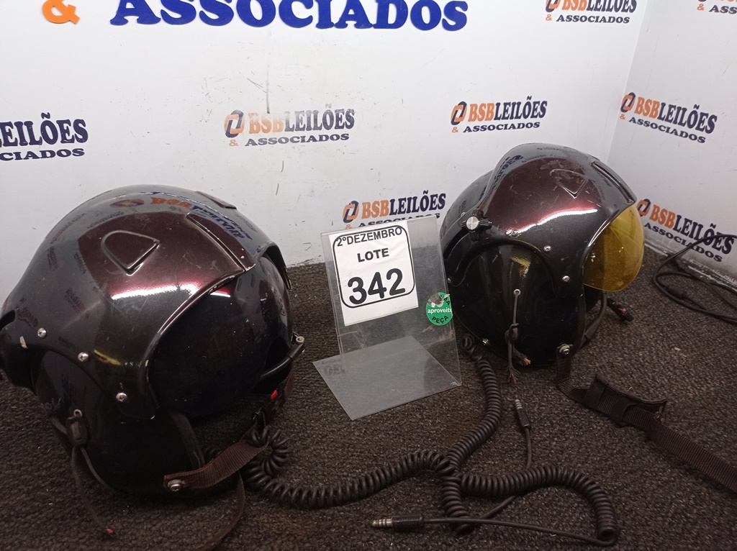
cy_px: 276
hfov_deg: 63.5
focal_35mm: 28
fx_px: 596
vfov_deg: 49.7
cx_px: 368
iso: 214
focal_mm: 4.7
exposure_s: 1/60
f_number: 1.79
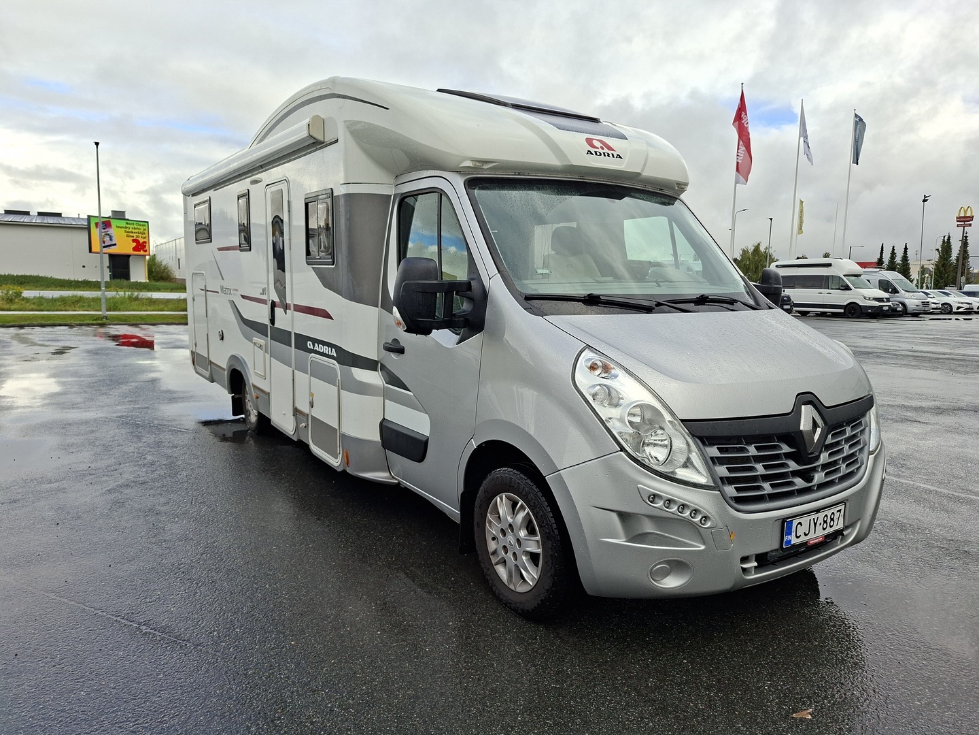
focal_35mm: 23
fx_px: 650
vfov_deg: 58.9
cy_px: 368
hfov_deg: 73.9
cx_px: 490
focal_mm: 5.54
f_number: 1.8
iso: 40
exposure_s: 1/1241
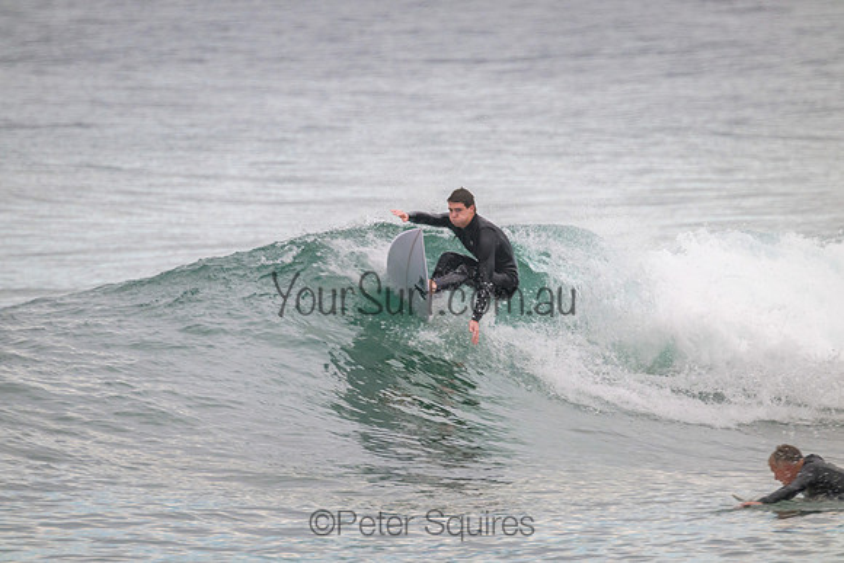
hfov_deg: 2.6
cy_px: 282
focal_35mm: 800
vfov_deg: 1.7
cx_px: 422
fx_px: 18759
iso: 2000
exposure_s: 1/320
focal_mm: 800
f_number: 11
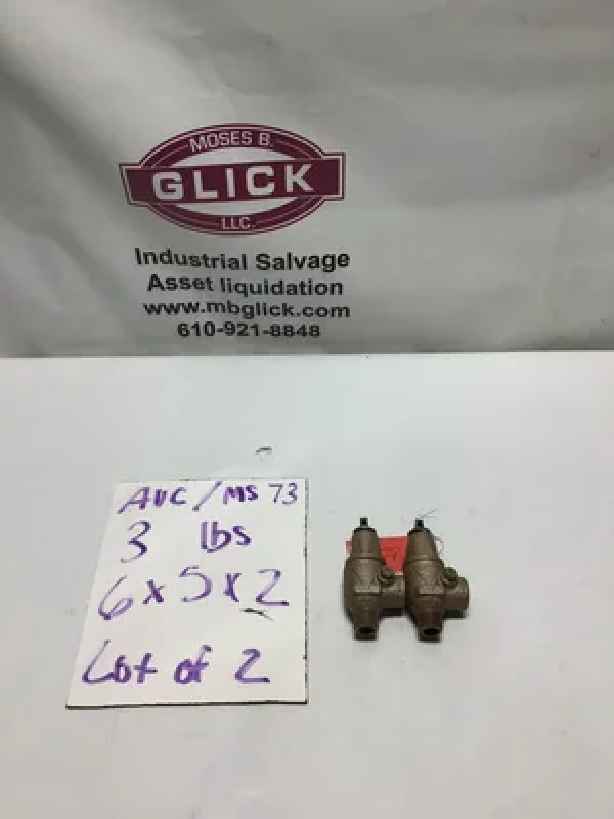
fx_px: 733
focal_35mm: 31
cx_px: 307
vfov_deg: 58.4
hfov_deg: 45.4
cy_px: 410
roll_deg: +1.7
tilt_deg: -40.2
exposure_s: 1/297
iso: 25
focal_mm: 3.3
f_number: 2.4
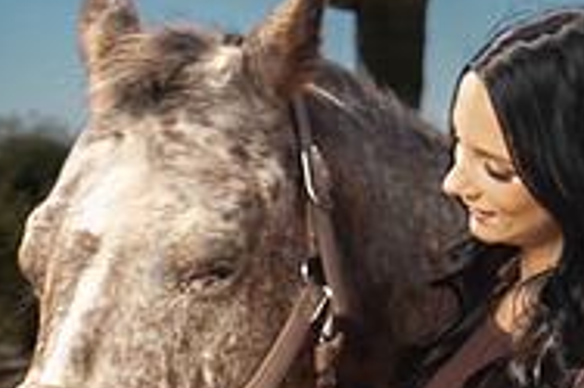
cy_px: 188
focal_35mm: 108
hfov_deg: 18.1
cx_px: 668
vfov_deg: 12.7
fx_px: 1750
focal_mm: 35
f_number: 5.6
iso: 50
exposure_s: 1/250
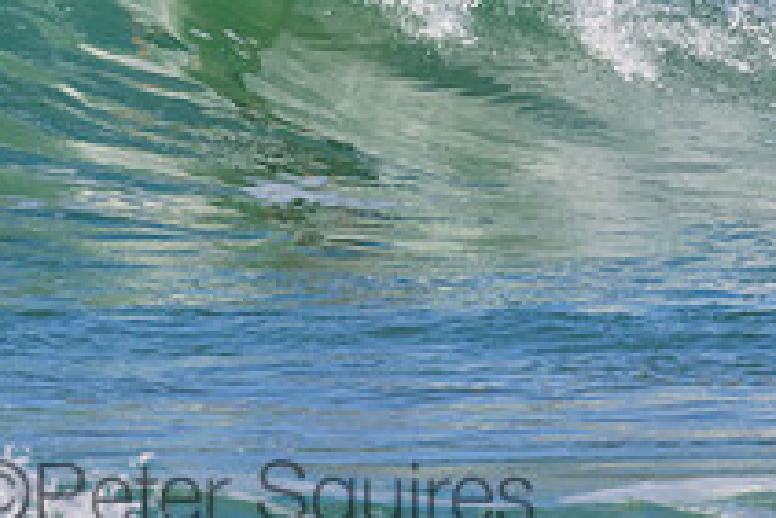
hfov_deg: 0.9
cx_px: 250
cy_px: -116
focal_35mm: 2203
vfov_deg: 0.6
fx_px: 47518
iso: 1400
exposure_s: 1/2000
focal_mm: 800
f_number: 11
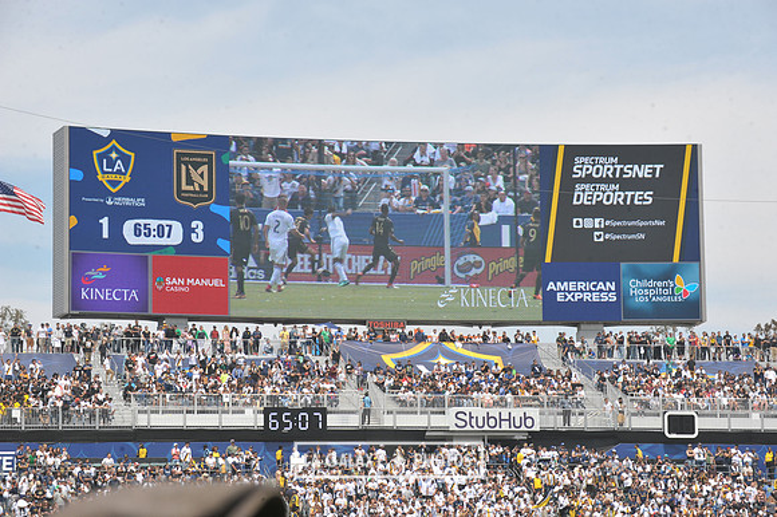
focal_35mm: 125
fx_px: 2696
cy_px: 258
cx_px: 388
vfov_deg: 11.0
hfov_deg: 16.4
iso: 320
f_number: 11
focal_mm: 125
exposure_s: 1/500
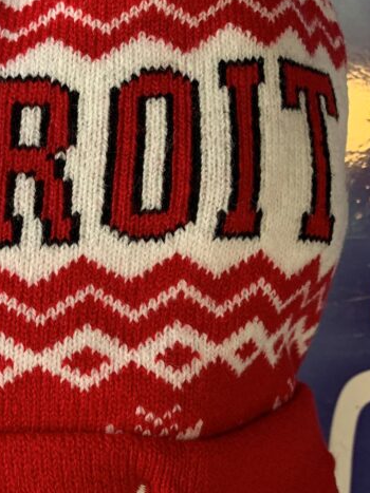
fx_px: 741
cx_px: 38
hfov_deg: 27.1
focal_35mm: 52
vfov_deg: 36.7
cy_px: 285
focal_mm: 4.25
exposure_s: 1/69
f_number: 1.8
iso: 100
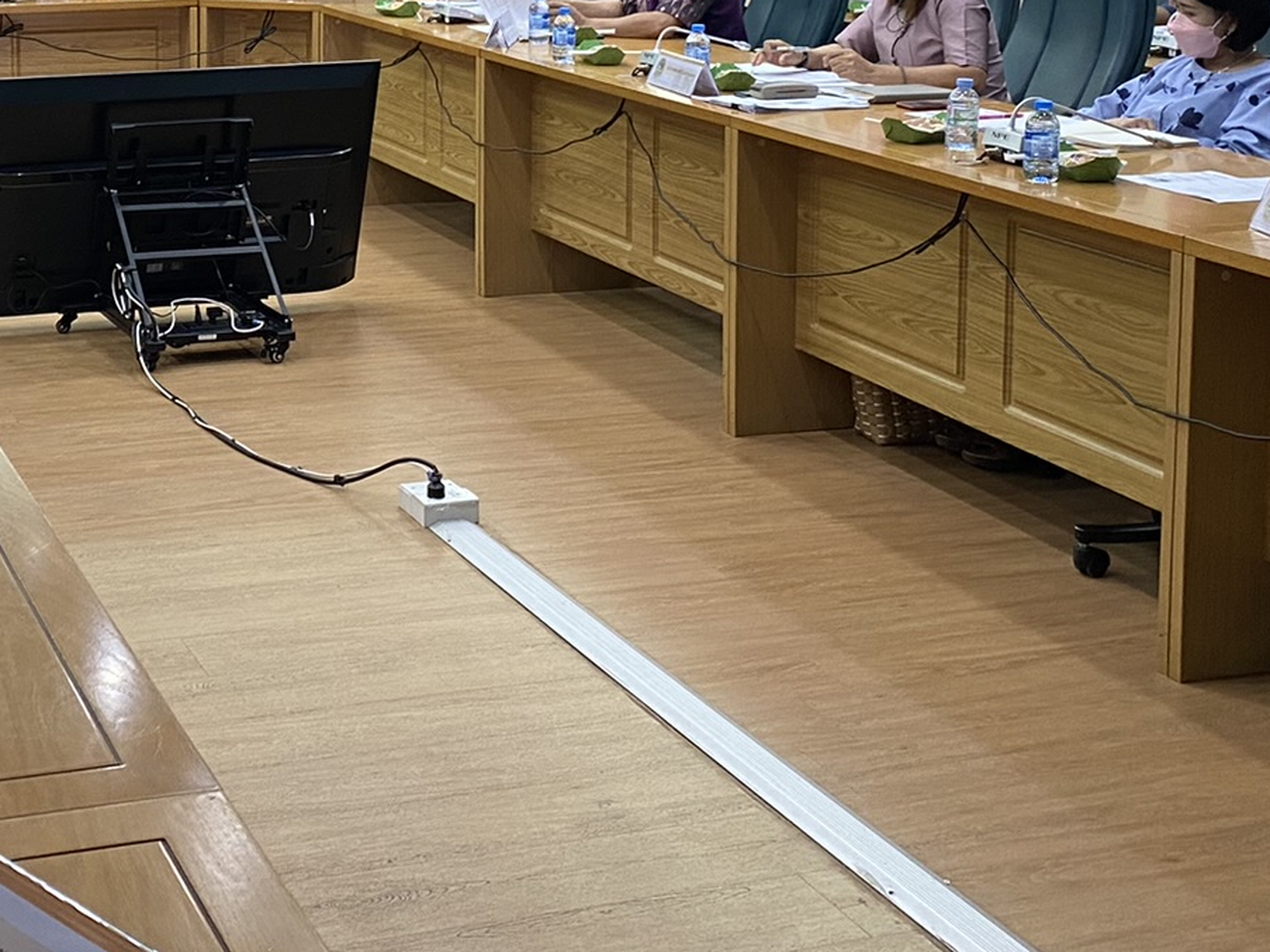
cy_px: 73
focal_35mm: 59
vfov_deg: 24.0
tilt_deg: -4.8
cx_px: 152
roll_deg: +0.2
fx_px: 2164
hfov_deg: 31.3
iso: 125
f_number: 1.8
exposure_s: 1/50
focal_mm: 4.25
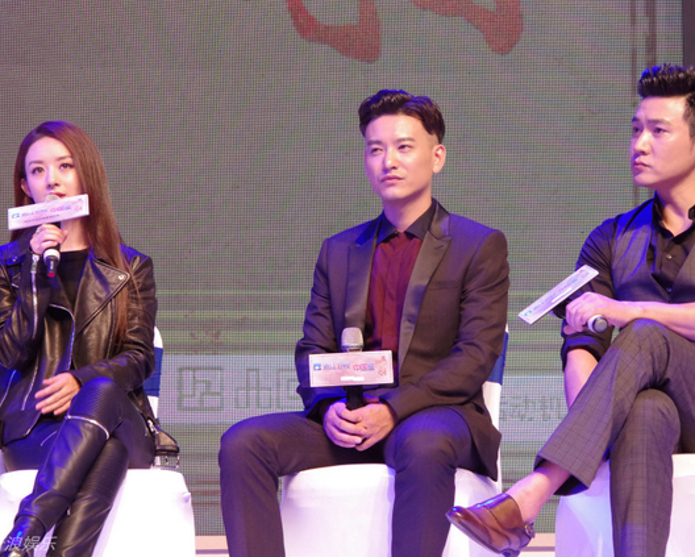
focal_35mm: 116
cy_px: 277
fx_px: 2387
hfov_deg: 16.6
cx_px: 365
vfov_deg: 13.3
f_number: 8
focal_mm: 68
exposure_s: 1/125
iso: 2500
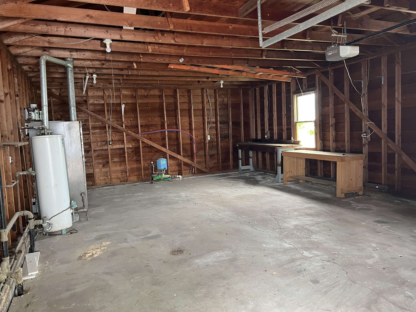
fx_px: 312
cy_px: 156
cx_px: 208
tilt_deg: -5.5
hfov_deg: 67.3
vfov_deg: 53.1
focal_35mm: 26
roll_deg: +2.9
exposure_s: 1/60
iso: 320
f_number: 1.5
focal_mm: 5.7
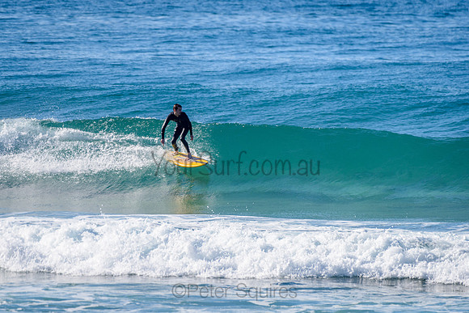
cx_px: 181
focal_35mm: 613
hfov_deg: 3.4
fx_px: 7991
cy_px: 139
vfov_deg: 2.2
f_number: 5.6
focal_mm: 500
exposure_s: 1/2000
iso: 140
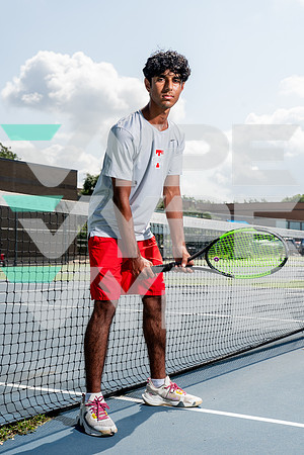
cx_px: 152
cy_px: 228
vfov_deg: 36.9
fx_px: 684
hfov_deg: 25.1
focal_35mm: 54
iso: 100
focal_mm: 54
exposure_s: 1/250
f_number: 8
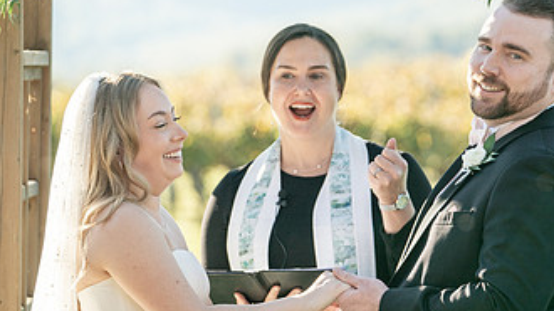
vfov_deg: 4.3
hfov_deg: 7.7
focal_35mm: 282
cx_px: 313
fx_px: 4139
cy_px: 167
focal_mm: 151
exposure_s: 1/640
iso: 100
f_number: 4
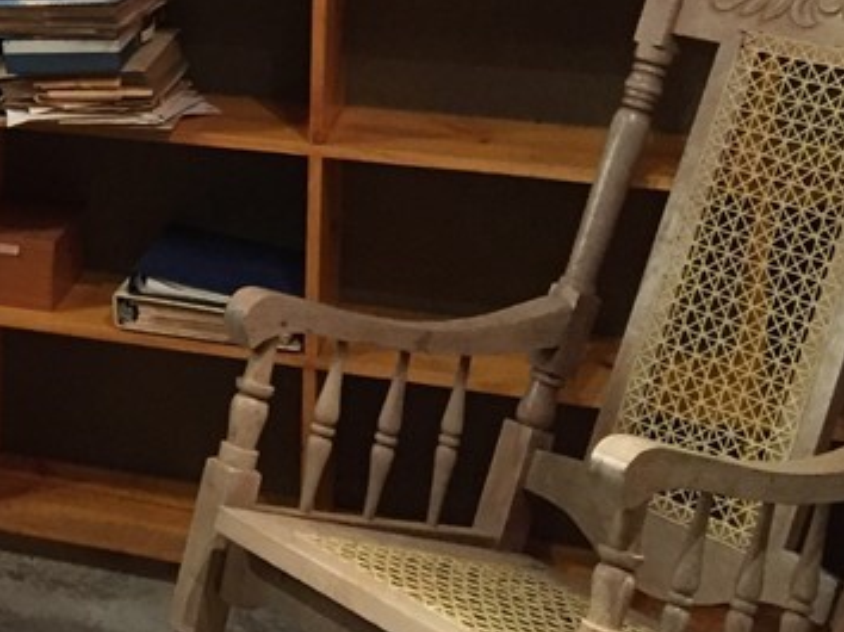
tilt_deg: -6.7
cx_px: -348
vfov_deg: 16.8
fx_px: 2047
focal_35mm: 84
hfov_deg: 20.6
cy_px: -124
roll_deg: +0.4
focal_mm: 4.15
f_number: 2.2
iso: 250
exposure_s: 1/24
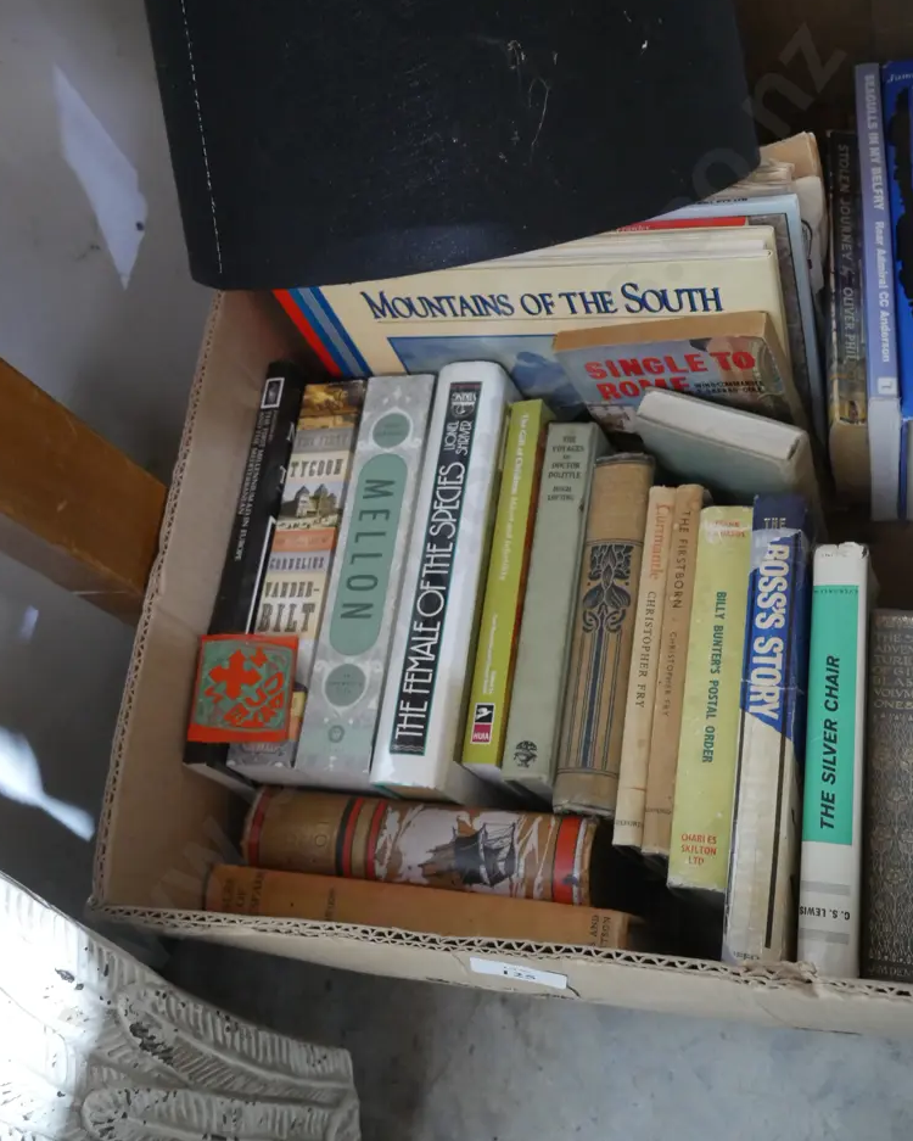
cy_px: 537
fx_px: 1080
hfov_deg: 45.8
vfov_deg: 55.6
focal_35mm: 32
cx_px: 450
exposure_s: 1/20
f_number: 3.6
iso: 3200
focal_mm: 15
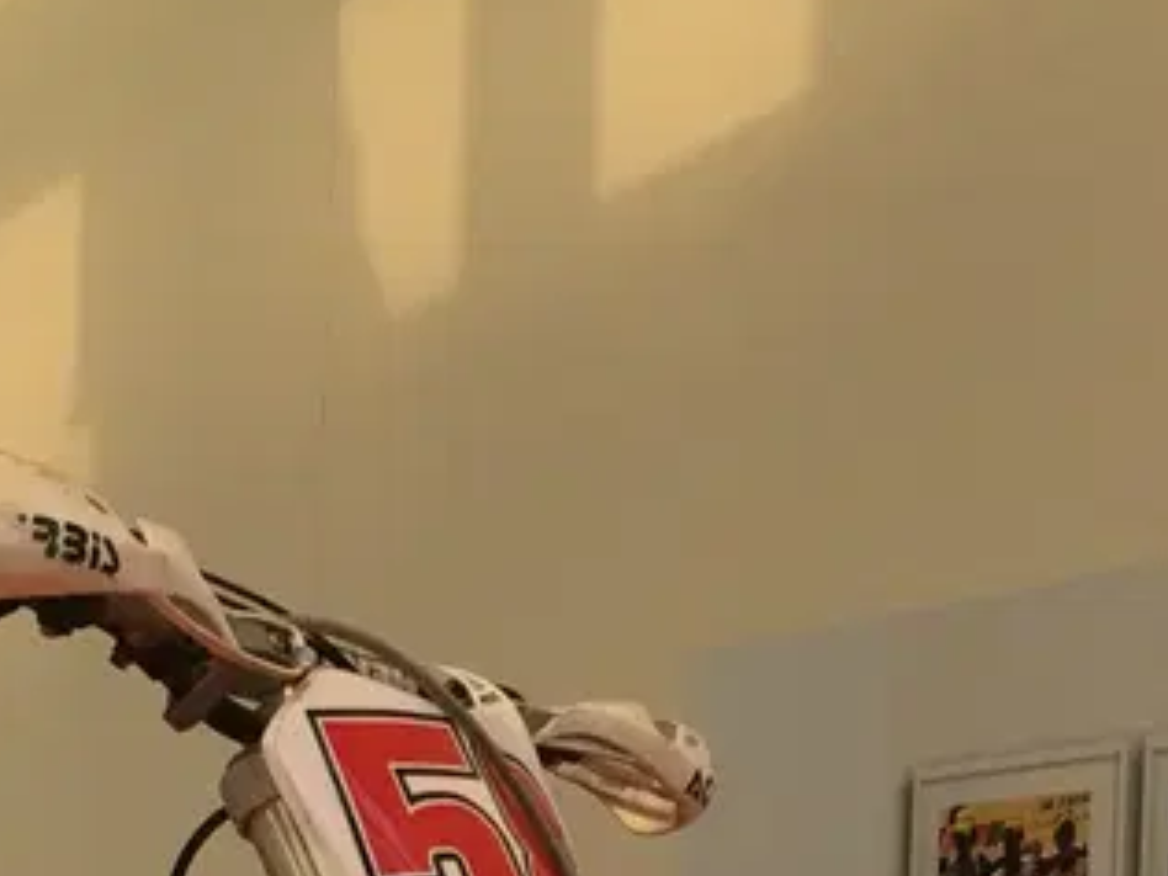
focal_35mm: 110
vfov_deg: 12.9
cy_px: 1216
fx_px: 3712
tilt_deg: -1.4
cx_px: 532
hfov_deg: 17.9
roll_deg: -2.7
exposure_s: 1/33
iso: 40
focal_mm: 4.15
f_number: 2.2
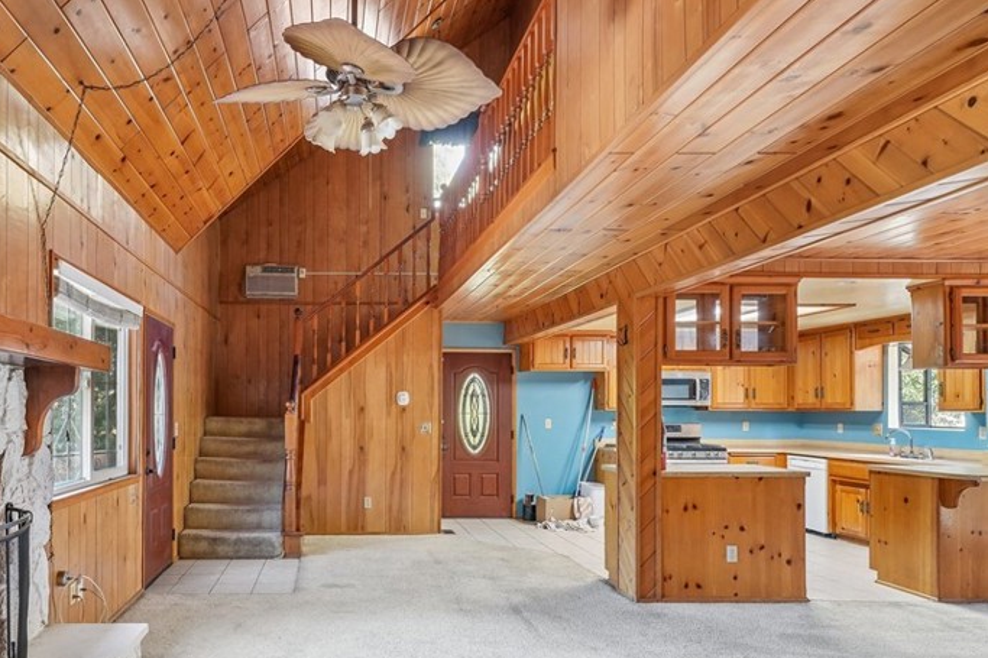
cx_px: 357
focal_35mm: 24
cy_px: 444
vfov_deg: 52.0
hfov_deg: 72.3
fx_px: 658
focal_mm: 16
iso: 400
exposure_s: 1/2.5
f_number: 8
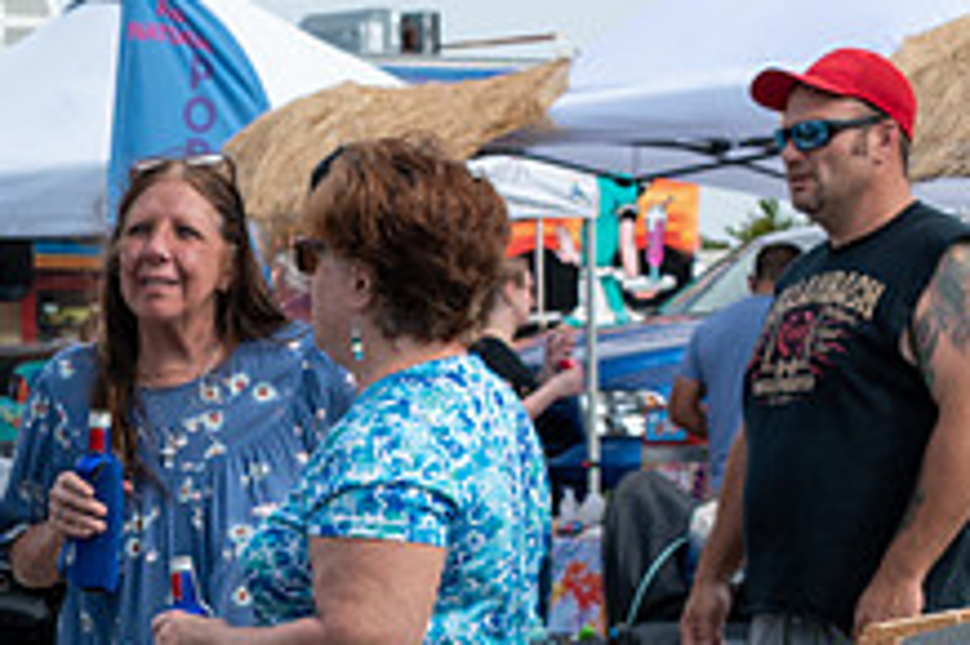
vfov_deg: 9.9
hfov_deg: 14.4
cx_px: -311
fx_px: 3662
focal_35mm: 136
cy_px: 807
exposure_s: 1/400
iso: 200
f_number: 10
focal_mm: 34
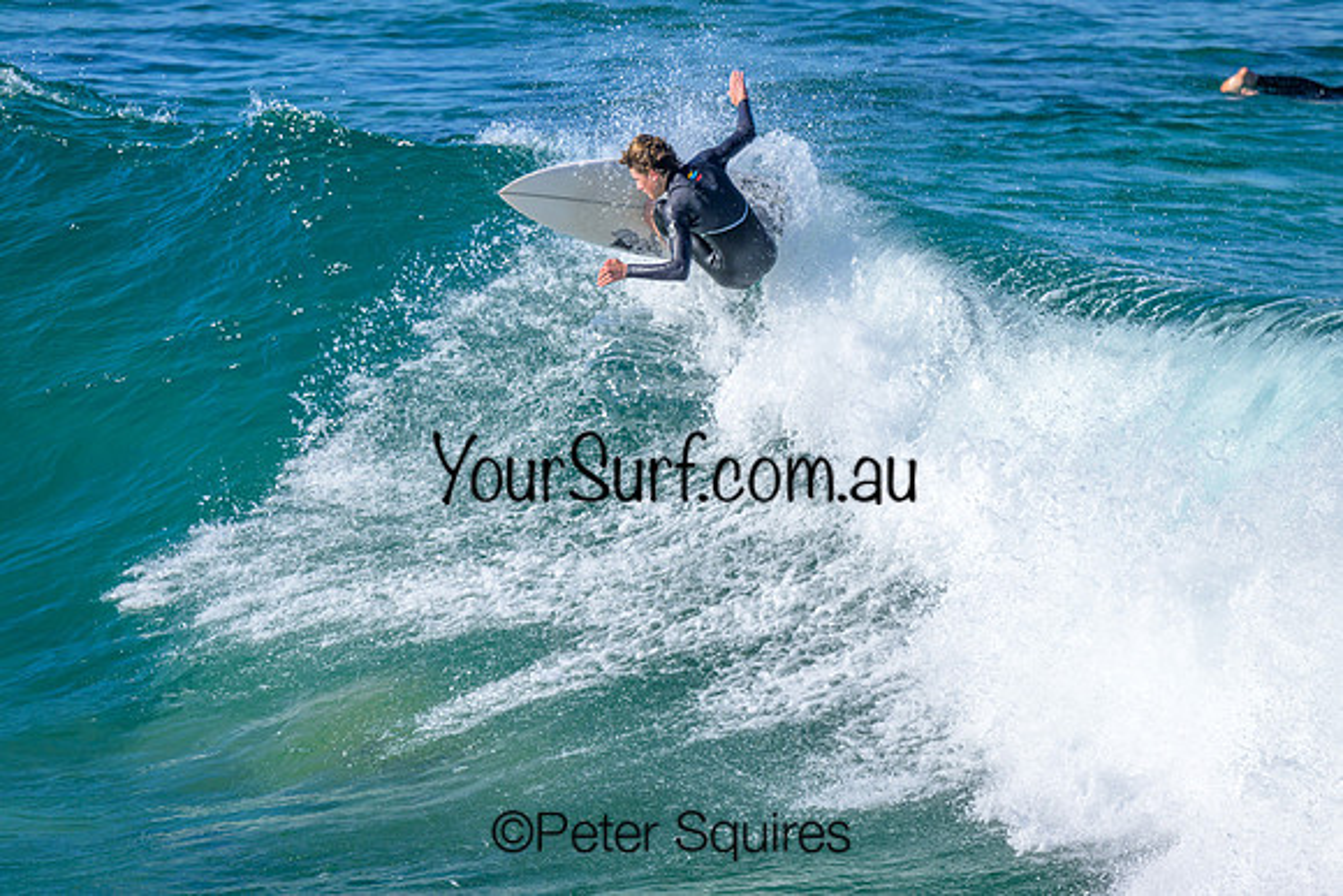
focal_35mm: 800
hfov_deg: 2.6
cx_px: 672
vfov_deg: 1.7
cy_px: 448
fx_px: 29850
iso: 320
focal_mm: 800
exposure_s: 1/2000
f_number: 6.3
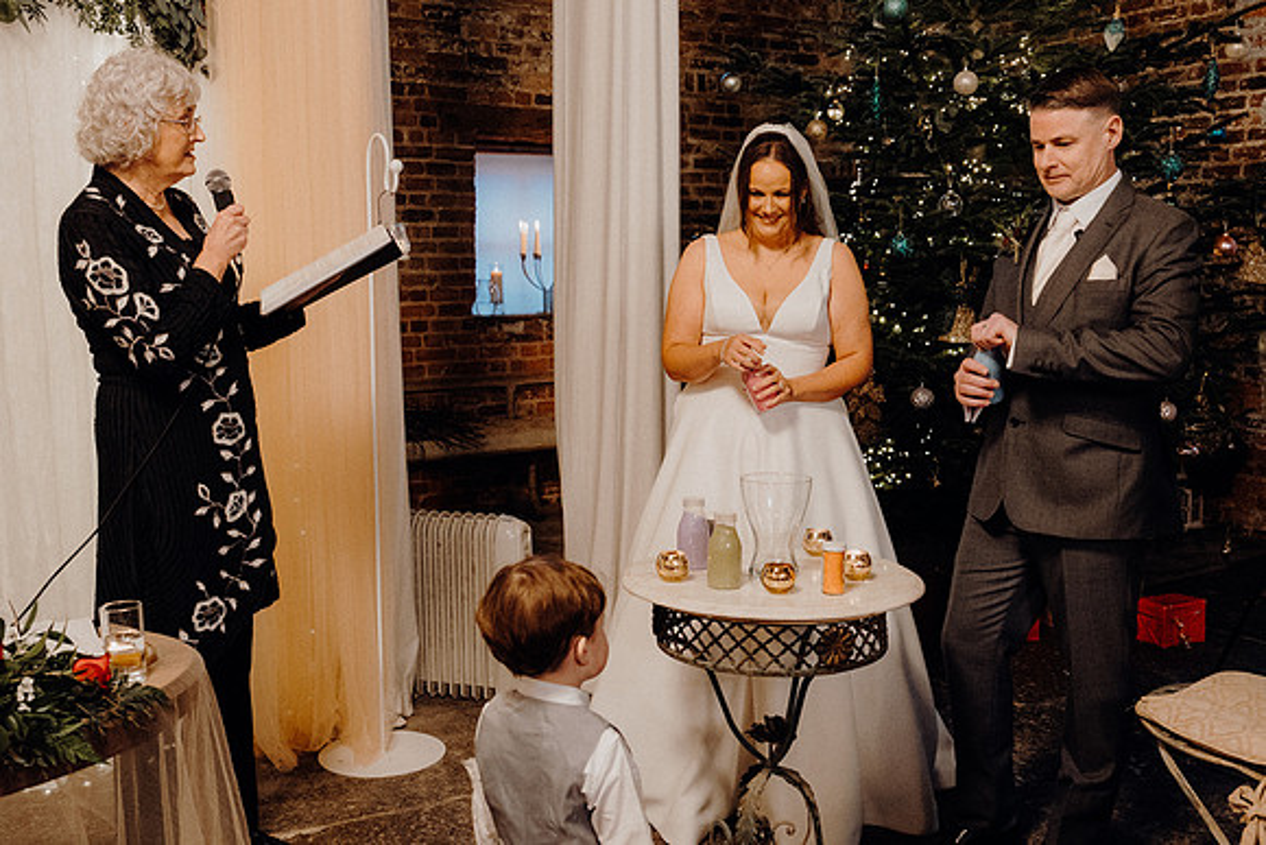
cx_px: 633
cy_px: 422
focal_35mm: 36
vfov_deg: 36.9
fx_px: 1266
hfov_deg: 53.1
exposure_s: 1/160
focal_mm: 24
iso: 4000
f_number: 3.5
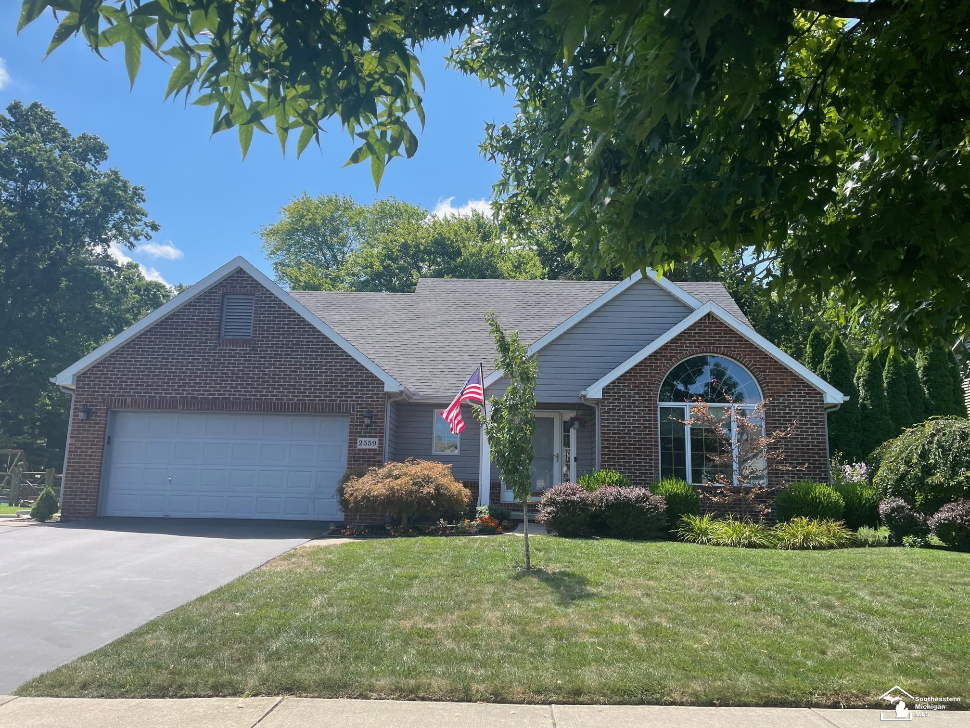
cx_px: 485
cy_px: 364
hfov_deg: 67.3
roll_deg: -0.8
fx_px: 729
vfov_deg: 53.1
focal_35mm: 26
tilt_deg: +9.9
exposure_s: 1/1416
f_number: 1.6
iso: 32
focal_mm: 4.2
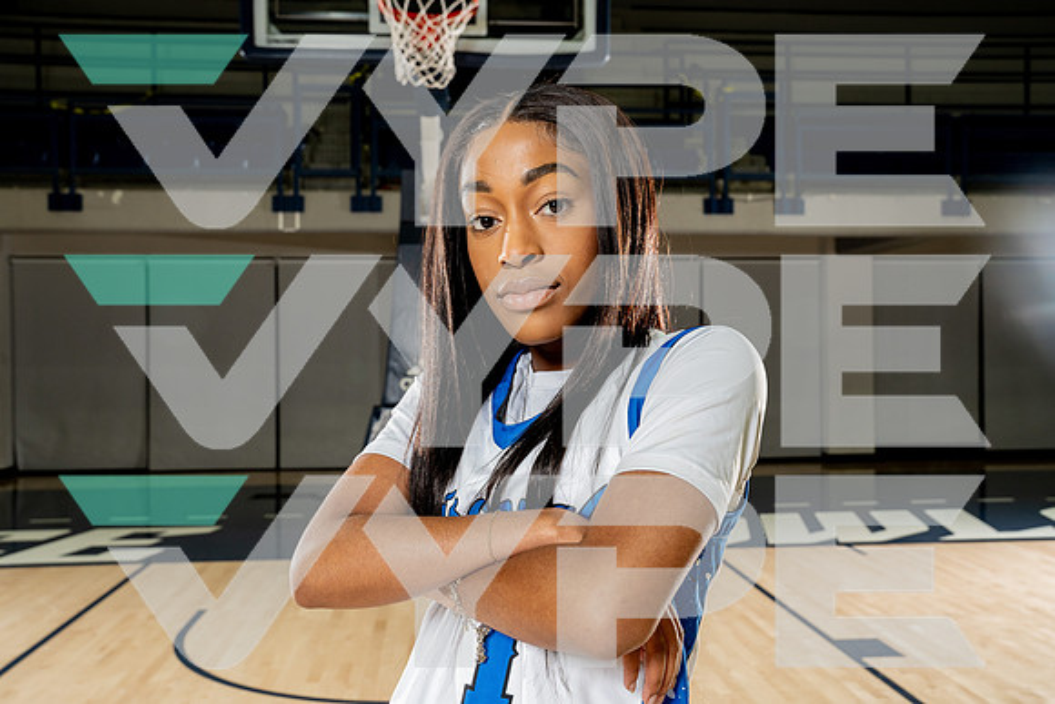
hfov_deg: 54.4
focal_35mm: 35
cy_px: 352
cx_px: 528
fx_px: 1026
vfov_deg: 37.9
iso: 640
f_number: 8
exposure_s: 1/250
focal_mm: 35
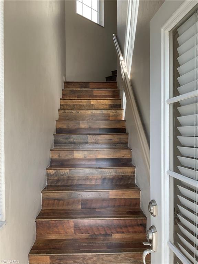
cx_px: 99
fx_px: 221
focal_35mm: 29
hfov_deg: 48.2
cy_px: 132
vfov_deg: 61.7
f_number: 1.8
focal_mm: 3
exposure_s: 1/120
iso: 25
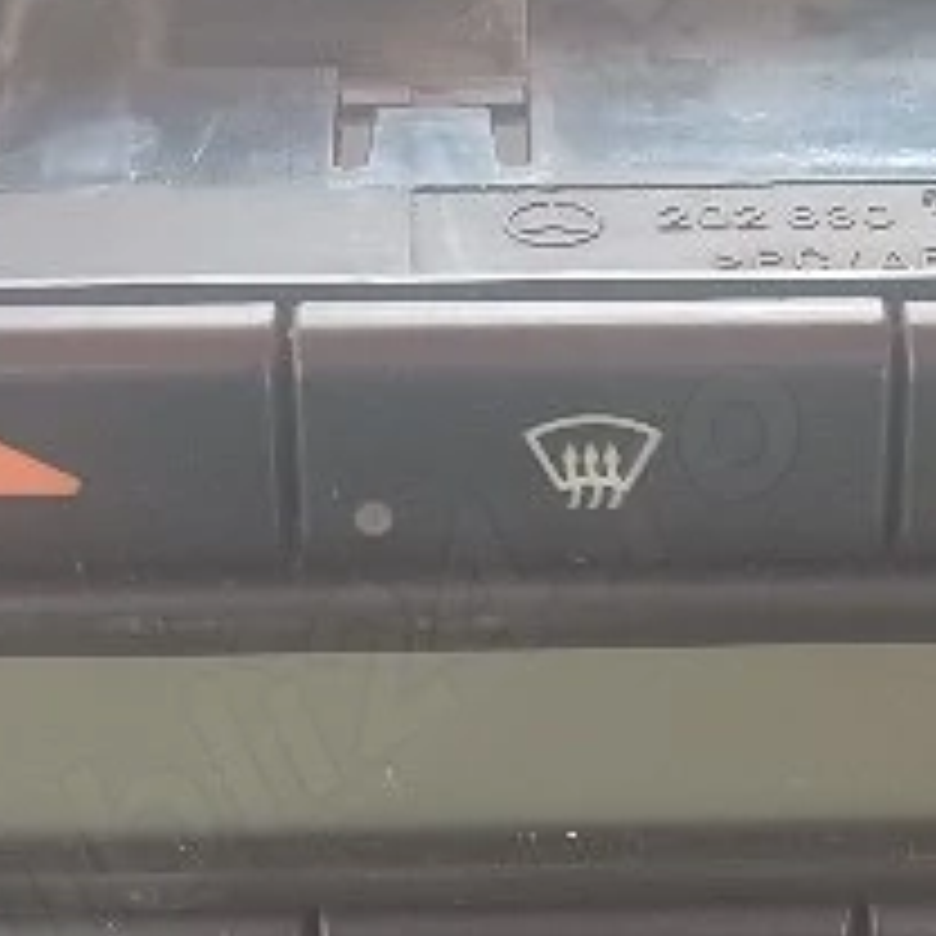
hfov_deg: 16.4
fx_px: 3243
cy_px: 756
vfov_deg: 16.3
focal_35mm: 106
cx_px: 616
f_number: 1.8
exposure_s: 1/25
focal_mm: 4.6
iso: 800
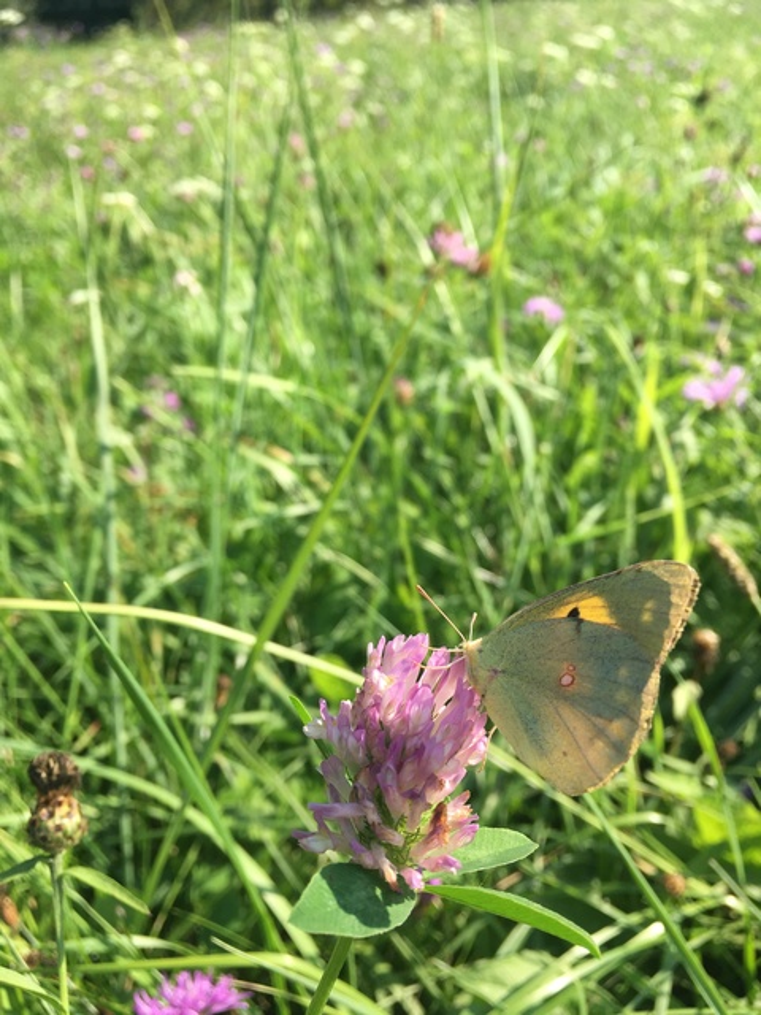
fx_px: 850
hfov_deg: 48.2
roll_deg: +0.2
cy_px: 508
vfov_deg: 61.7
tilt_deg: -33.2
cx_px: 380
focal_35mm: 29
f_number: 2.2
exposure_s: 1/574
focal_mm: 4.15
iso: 25
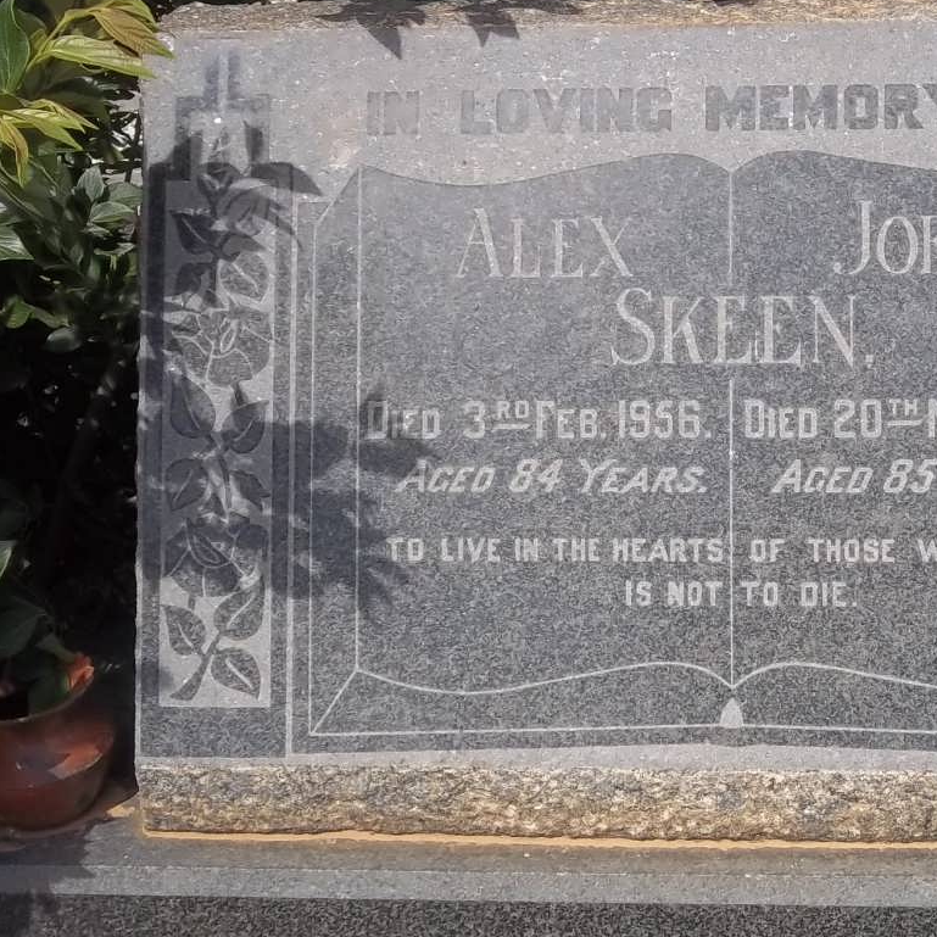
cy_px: 472
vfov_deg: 25.0
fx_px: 2113
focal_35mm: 69
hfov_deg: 24.9
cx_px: 610
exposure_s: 1/640
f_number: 3.6
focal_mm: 8.8
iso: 80
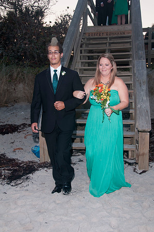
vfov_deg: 46.4
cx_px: 77
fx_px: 270
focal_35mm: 42
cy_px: 116
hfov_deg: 31.8
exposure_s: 1/250
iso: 400
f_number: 6.3
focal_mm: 28
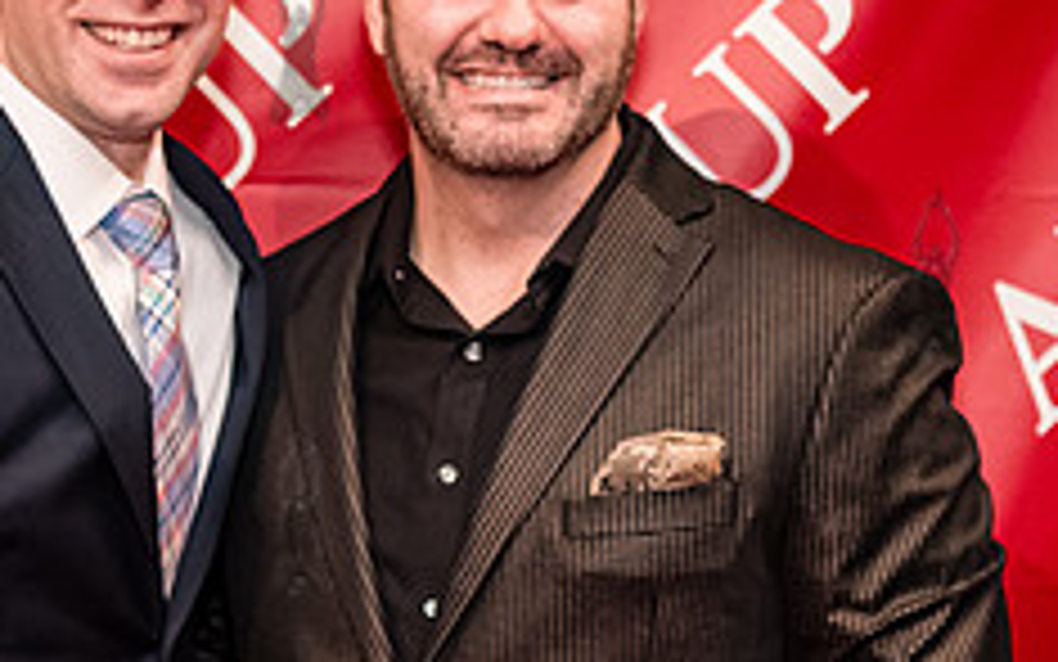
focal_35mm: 115
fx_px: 3317
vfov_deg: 11.4
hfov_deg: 18.0
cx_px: 228
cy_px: 369
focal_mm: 35
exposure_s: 1/250
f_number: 3.2
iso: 8000
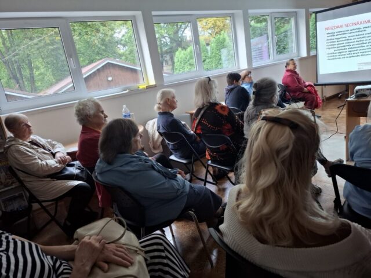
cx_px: 186
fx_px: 247
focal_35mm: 23
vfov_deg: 58.9
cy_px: 139
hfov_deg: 73.9
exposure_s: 1/33
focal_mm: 5.54
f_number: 1.8
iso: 320
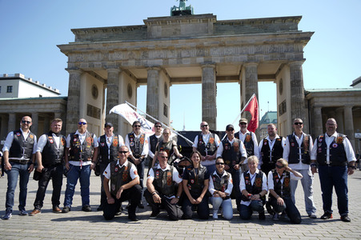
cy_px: 120
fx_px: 291
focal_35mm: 29
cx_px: 180
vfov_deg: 44.9
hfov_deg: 63.7
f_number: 5.6
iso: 64
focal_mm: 29
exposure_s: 1/200
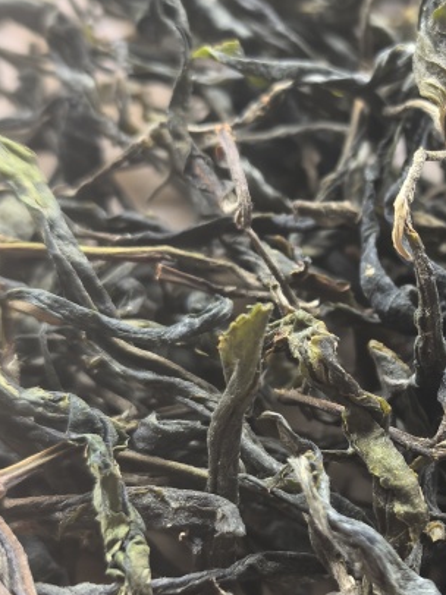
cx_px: 467
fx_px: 1221
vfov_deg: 27.4
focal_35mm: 71
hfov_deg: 19.9
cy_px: 332
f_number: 2
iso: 200
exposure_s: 1/333
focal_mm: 6.98
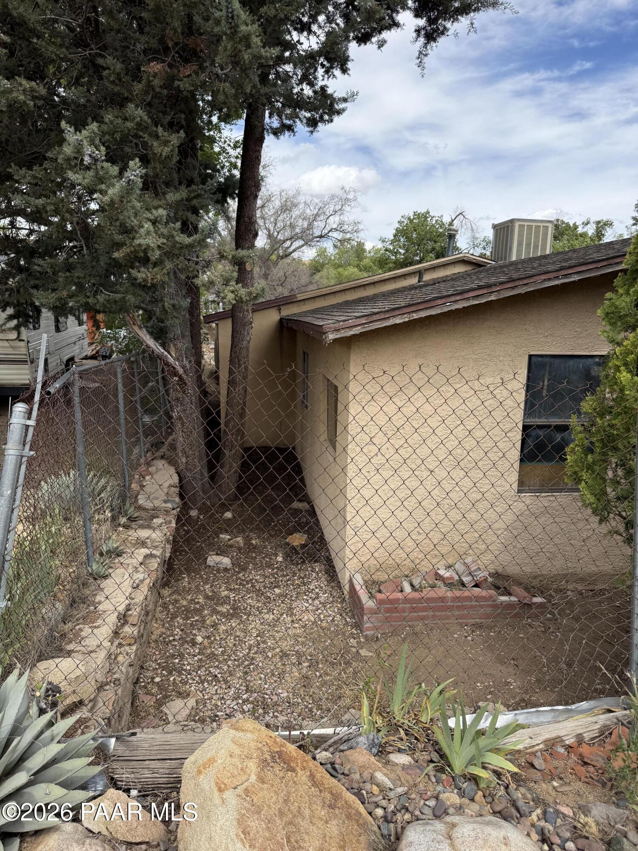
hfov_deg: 56.8
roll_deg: -1.3
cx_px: 319
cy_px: 426
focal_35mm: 24
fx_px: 590
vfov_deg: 71.6
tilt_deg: -11.2
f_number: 1.78
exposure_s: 1/3425
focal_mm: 6.76
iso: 100
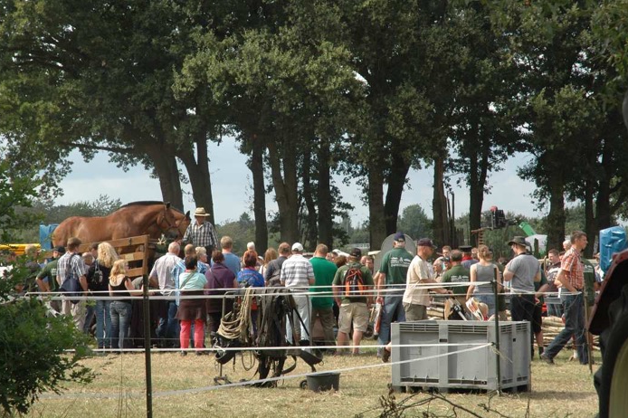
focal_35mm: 121
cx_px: 290
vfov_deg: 11.3
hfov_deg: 16.9
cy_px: 211
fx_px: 2110
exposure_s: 1/320
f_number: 9
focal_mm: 70
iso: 400
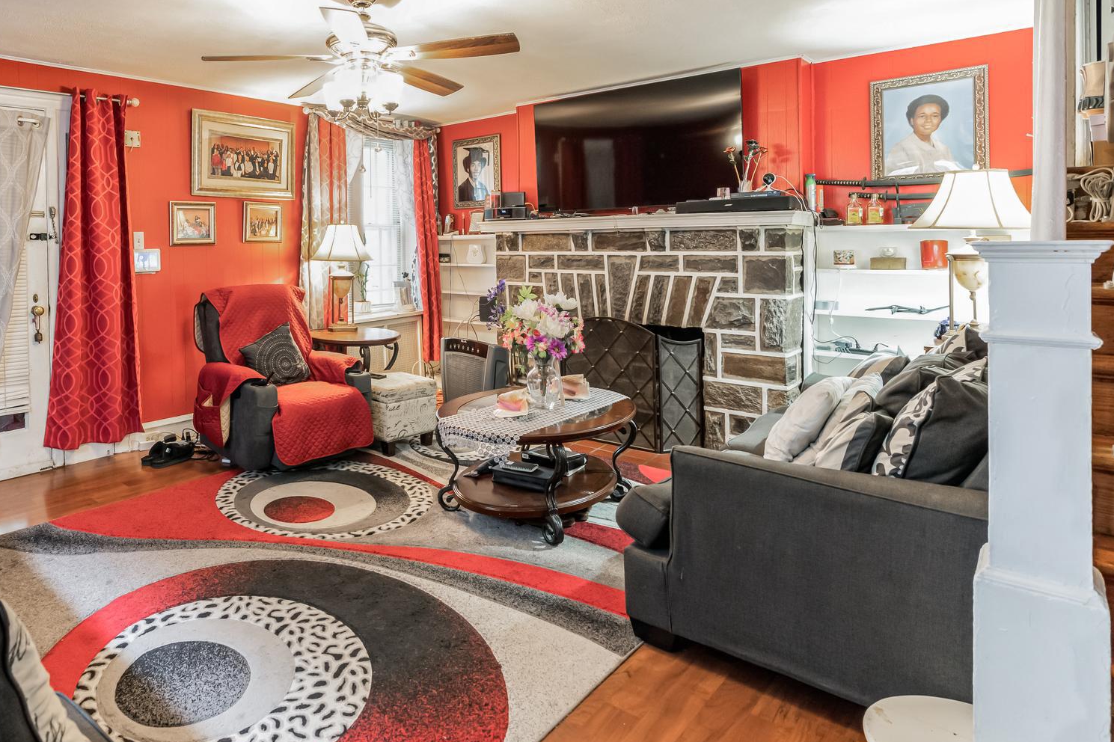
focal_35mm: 22
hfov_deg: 75.8
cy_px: 257
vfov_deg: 56.2
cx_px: 361
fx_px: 681
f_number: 5.6
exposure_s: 1/2.5
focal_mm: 16
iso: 800
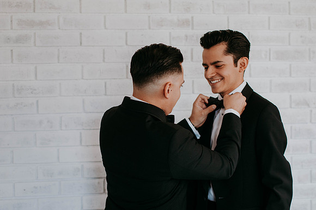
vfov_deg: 17.2
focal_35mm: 79
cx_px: 158
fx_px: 693
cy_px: 105
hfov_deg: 25.7
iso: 250
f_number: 1.8
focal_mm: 50
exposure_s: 1/200
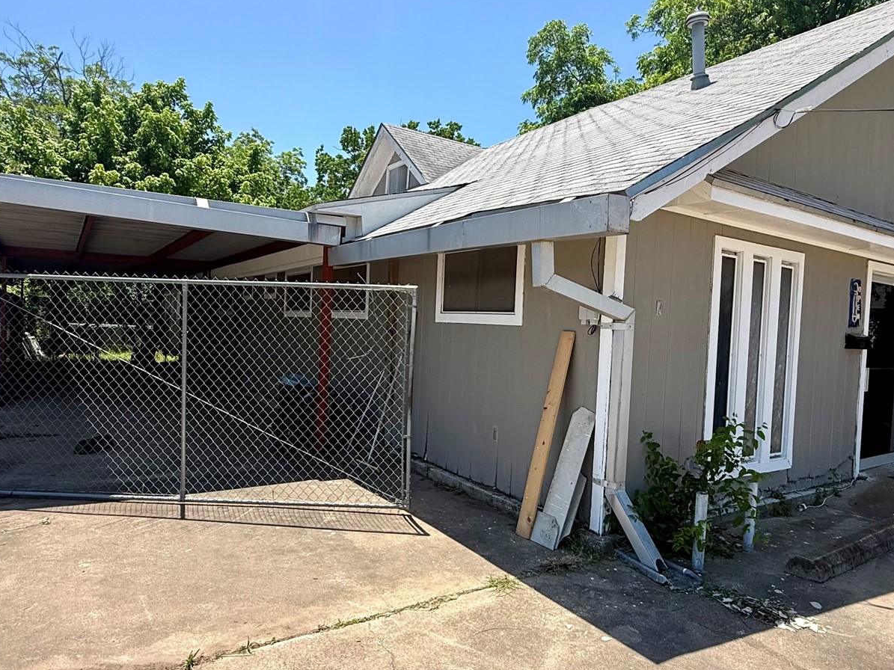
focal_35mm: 24
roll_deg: -2.7
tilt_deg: -1.1
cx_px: 492
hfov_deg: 71.4
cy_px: 349
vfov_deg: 56.8
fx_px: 620
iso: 50
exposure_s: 1/1189
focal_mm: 2.22
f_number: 2.2
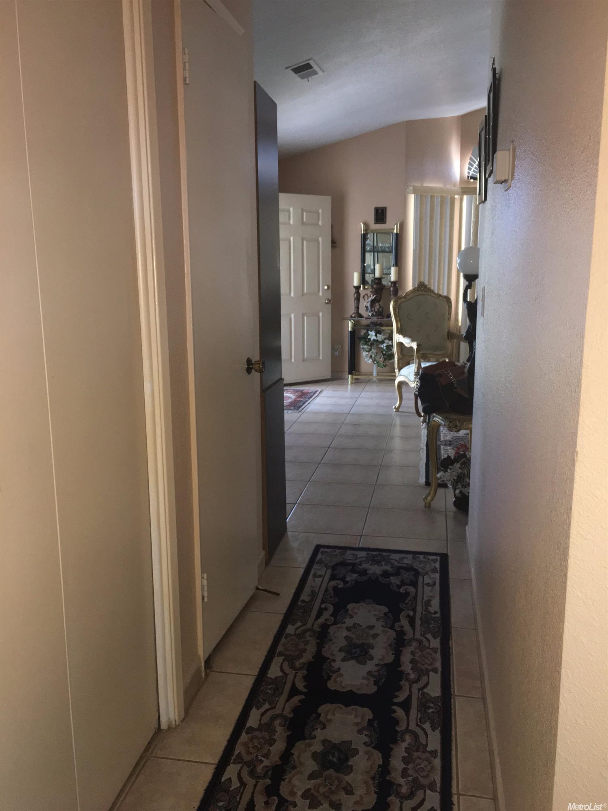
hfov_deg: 48.2
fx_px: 679
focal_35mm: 29
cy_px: 406
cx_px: 304
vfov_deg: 61.7
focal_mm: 4.15
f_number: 2.2
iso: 80
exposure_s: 1/20
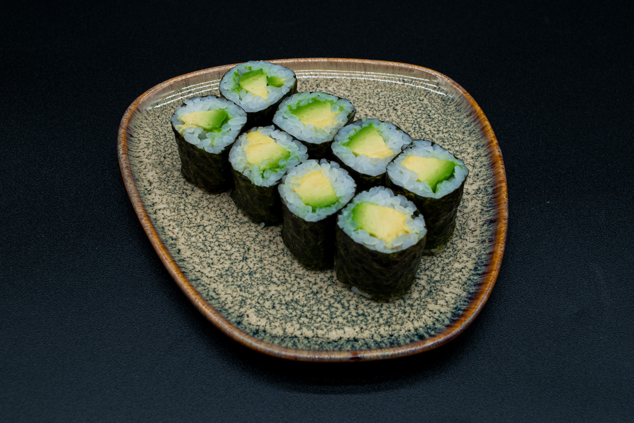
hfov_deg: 46.4
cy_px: 212
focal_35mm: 42
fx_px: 740
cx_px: 317
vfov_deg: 31.9
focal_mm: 28
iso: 100
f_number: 8
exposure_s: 1/60
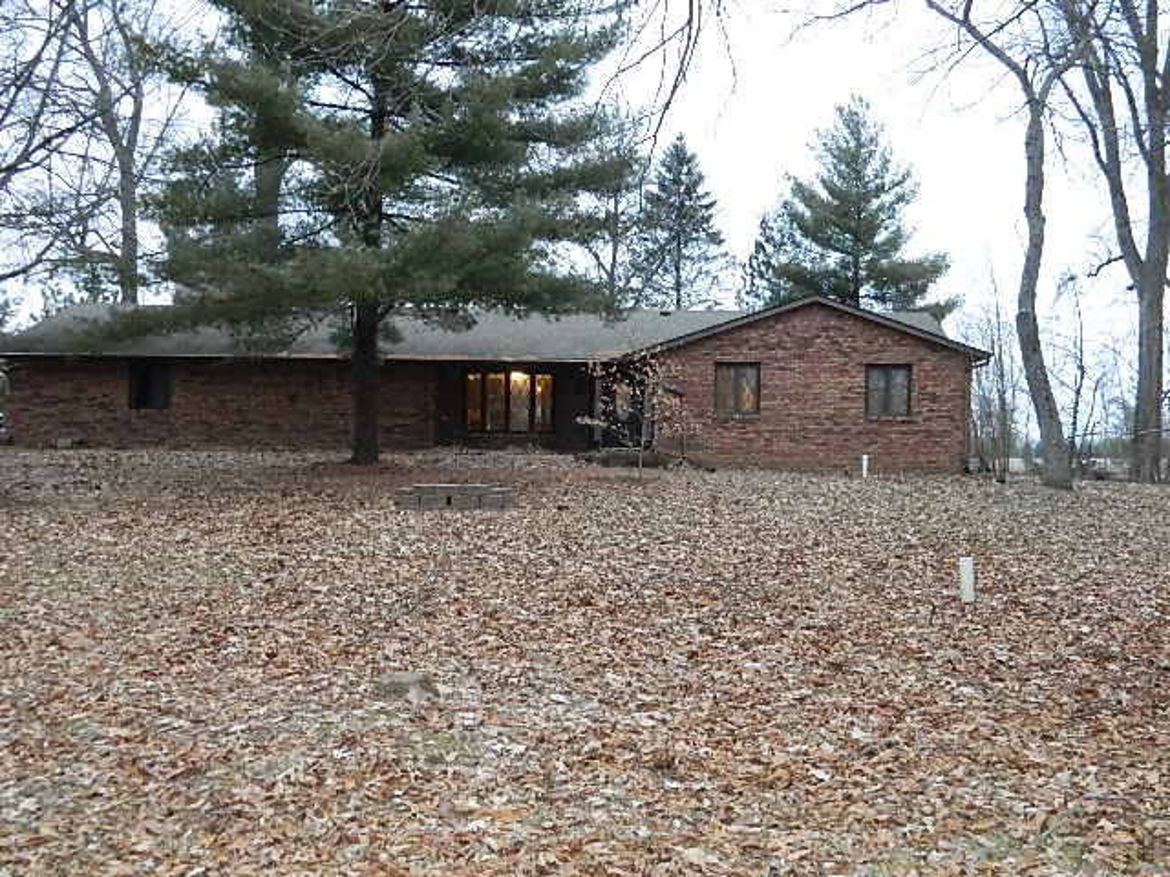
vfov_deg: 35.1
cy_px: 438
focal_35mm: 41
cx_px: 585
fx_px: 1386
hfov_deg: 45.8
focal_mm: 7.3
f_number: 3.5
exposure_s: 1/30
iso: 640
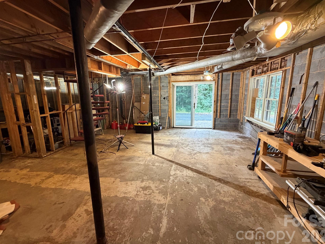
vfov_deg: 81.7
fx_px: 141
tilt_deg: -10.1
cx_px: 164
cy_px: 117
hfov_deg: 98.2
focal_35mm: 15
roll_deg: +0.6
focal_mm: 2.22
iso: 500
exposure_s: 1/60
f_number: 2.2
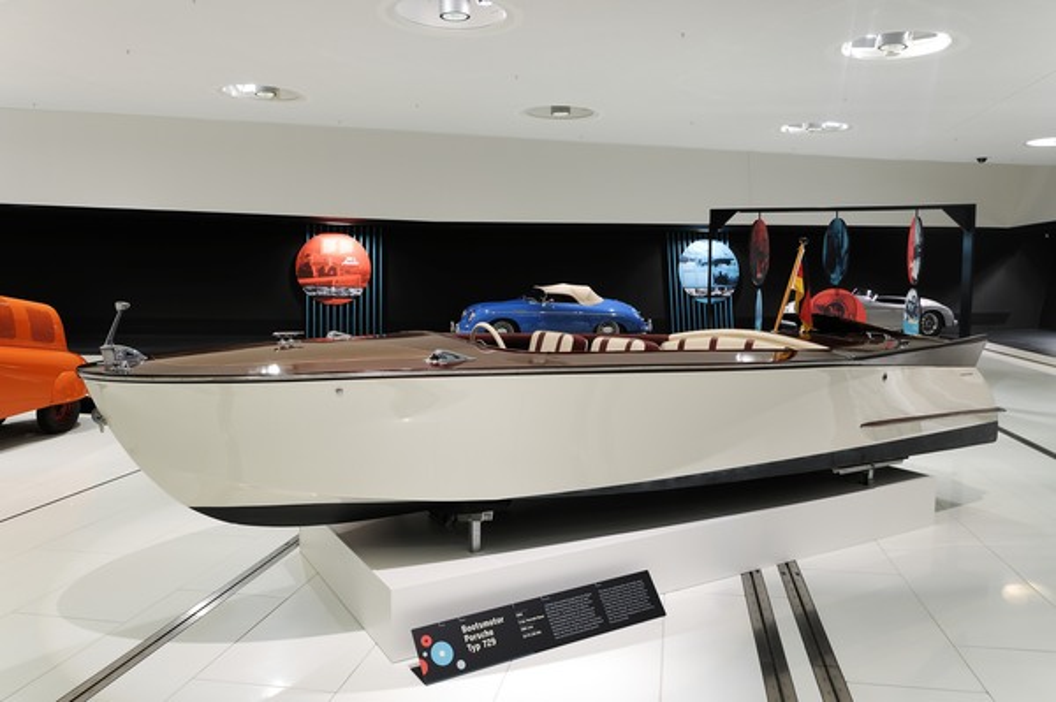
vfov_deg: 47.9
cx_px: 528
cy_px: 351
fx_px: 791
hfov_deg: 67.4
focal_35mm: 27
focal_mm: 18
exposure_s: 1/10
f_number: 5.6
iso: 100
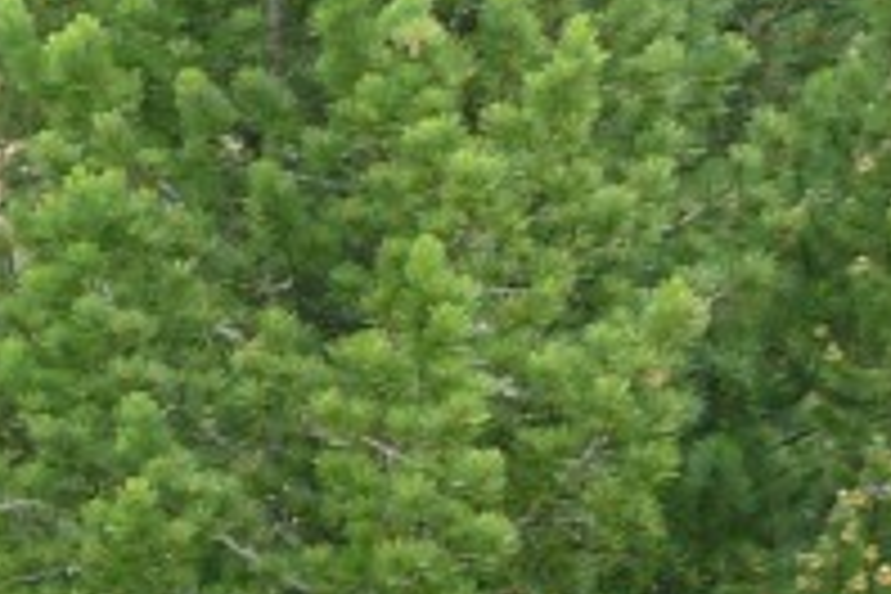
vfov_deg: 5.2
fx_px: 6459
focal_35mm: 261
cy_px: 657
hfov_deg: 7.1
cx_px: -1726
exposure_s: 1/200
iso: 80
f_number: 2.8
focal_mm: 9.2
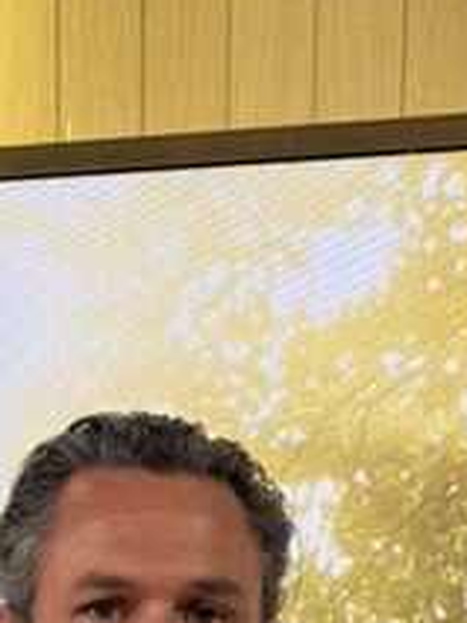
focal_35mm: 116
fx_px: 2087
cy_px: 1234
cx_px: 117
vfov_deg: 14.3
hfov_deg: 12.7
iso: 80
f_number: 1.78
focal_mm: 6.76
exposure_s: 1/120
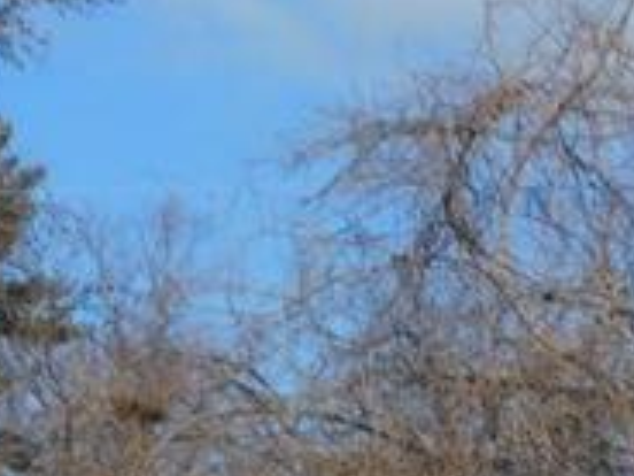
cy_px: 876
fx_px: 5202
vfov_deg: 5.2
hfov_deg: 7.0
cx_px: 500
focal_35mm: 284
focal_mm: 9
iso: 125
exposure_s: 1/400
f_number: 7.6
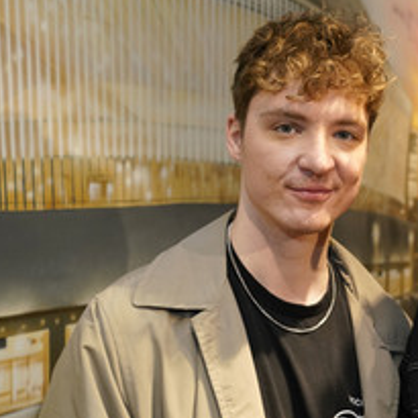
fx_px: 997
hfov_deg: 22.7
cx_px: 419
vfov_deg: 23.7
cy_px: 232
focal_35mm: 73
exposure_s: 1/250
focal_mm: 39
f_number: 4.5
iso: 2000
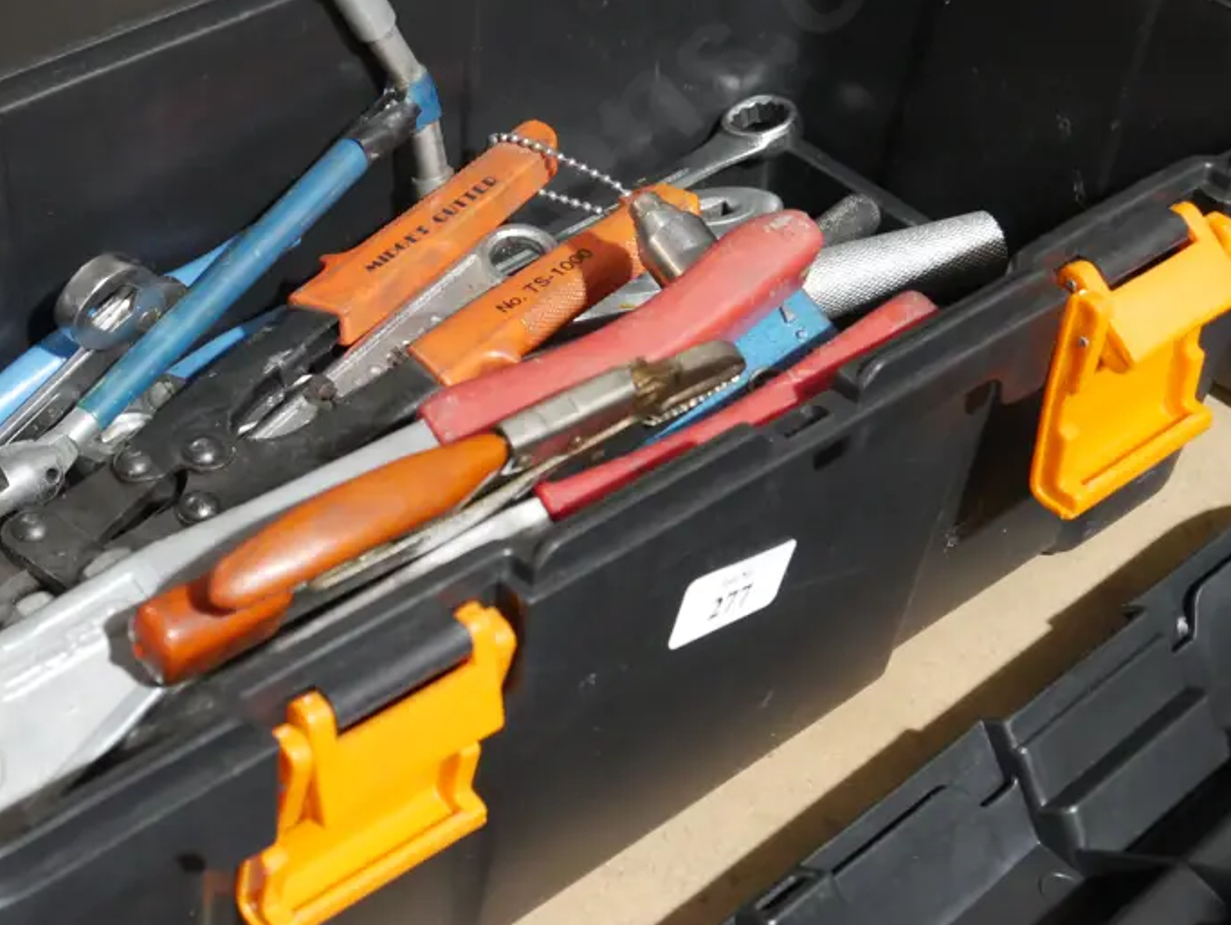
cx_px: 359
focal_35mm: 72
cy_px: 334
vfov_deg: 20.4
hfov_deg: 26.8
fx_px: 2562
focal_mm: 24
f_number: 5.2
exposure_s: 1/50
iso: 3200
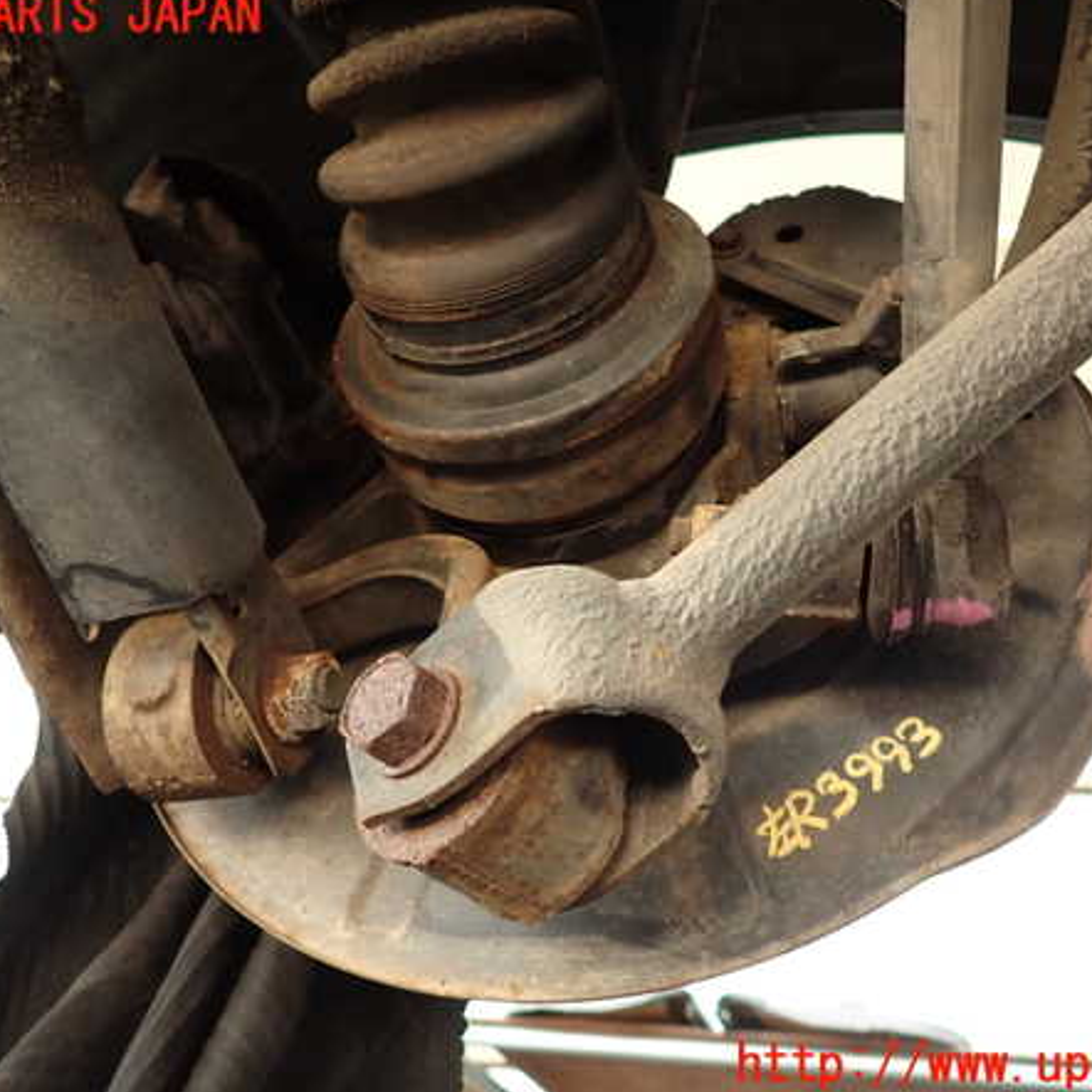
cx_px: 553
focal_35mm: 30
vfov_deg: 54.0
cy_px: 541
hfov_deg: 54.0
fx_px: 1071
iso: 200
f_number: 2
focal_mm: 4.5
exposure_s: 1/40
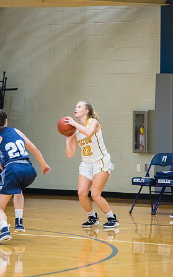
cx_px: 89
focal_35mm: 254
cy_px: 138
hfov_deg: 5.2
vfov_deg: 8.3
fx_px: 1918
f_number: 2.8
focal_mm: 165
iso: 3200
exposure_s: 1/400
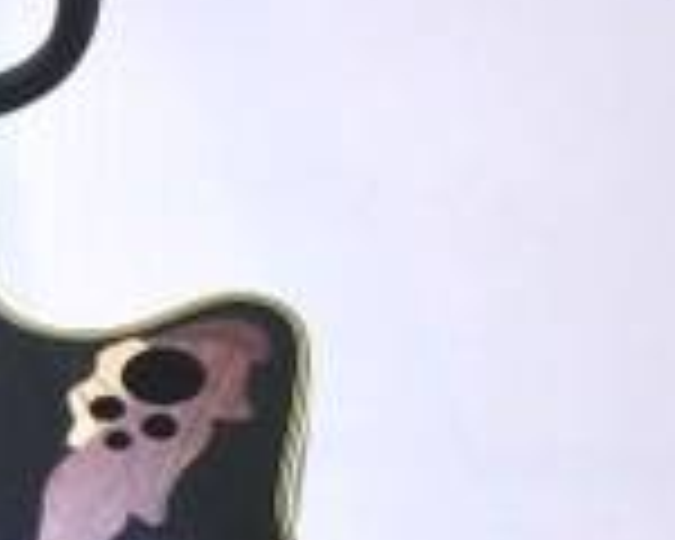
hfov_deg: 13.8
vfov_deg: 11.2
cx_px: -36
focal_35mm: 137
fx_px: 2737
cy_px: 544
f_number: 3.1
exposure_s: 1/60
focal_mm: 6.3
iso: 125
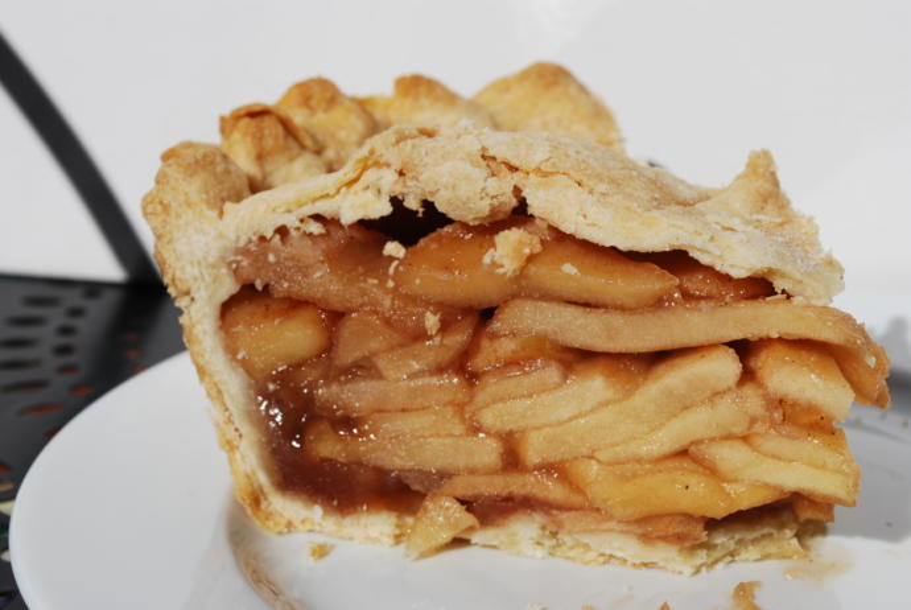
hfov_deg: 24.6
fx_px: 2090
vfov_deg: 16.6
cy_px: 305
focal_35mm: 82
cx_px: 456
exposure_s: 1/400
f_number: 10
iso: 100
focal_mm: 55
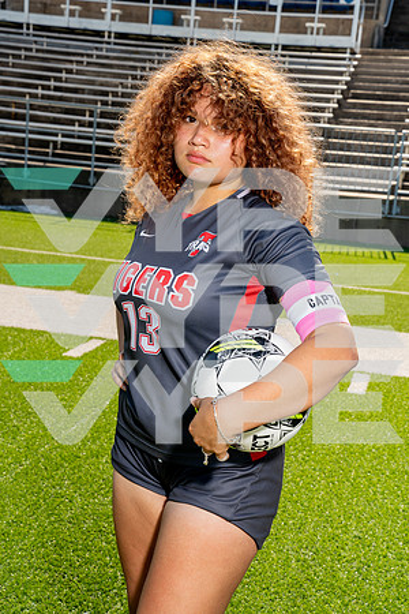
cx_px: 204
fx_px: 1091
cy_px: 307
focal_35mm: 64
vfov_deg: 31.4
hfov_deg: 21.2
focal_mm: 64
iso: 320
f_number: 10
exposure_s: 1/250
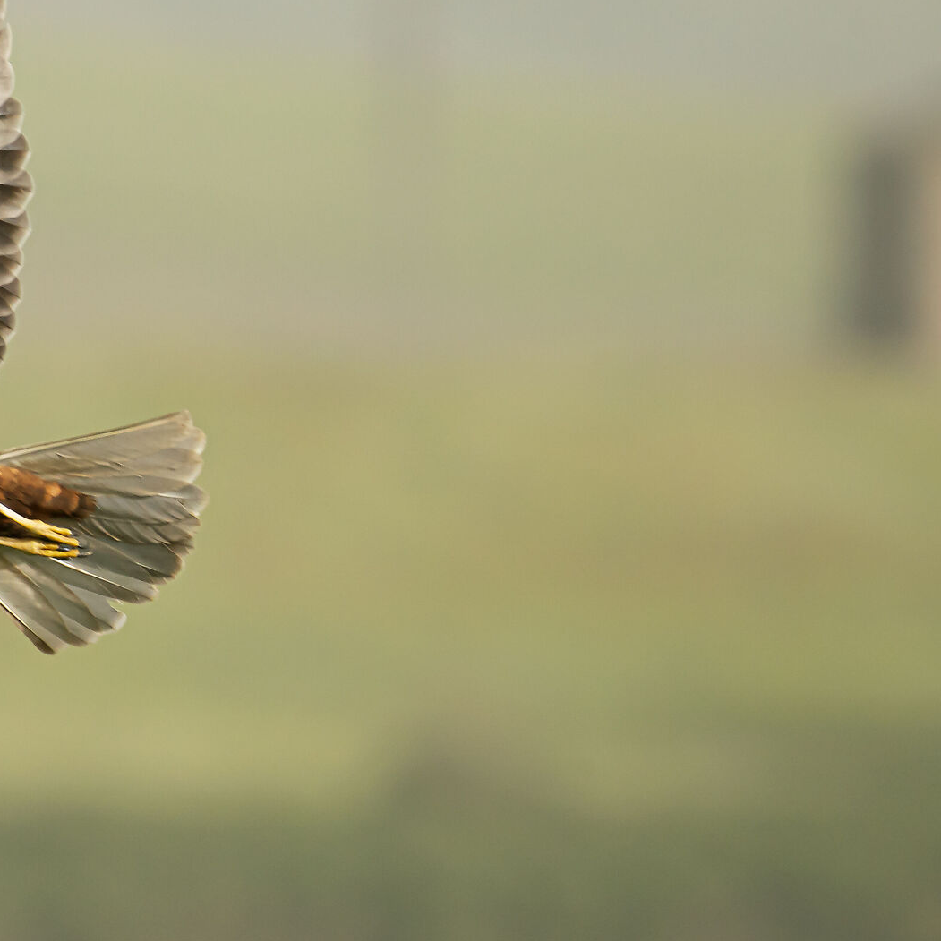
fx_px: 50131
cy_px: 476
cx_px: 53
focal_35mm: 1630
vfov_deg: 1.1
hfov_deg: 1.1
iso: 2000
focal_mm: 840
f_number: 10
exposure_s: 1/2000
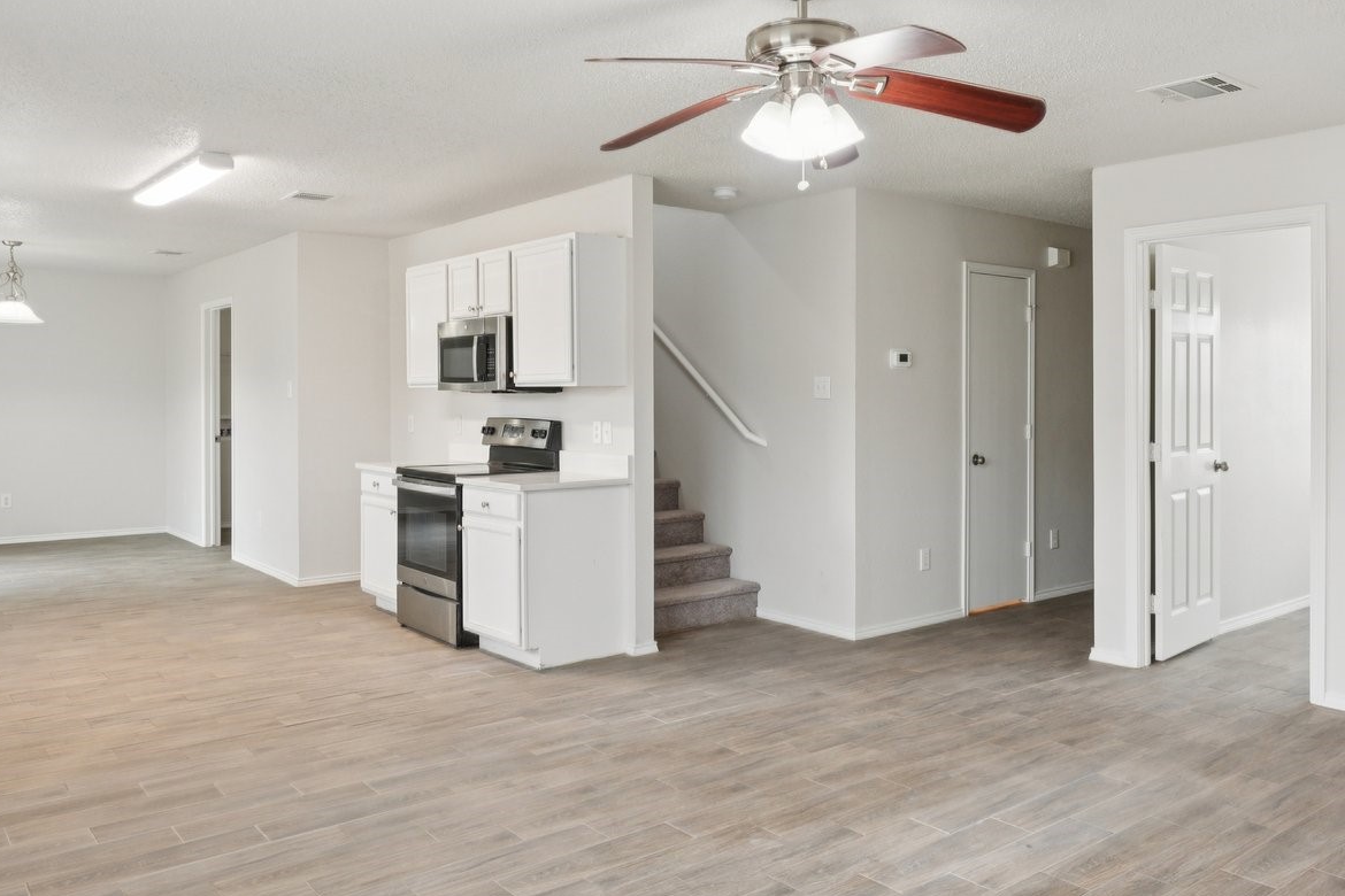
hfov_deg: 65.4
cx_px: 701
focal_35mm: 28
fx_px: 1046
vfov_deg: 46.3
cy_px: 397
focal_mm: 16
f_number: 8
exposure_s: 1/13
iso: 400
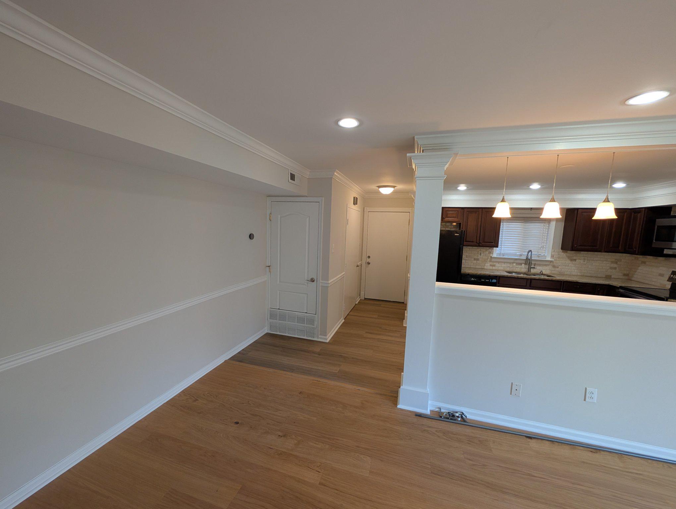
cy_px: 254
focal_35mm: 12
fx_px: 235
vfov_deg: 94.6
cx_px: 338
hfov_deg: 110.5
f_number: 1.7
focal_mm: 2.02
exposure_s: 1/60
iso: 101
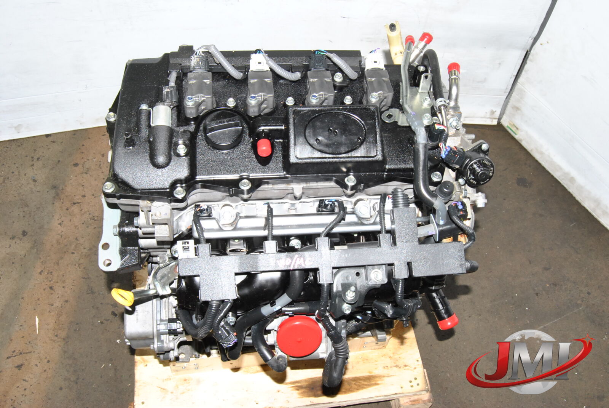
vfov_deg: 38.5
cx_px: 304
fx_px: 584
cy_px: 204
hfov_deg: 55.1
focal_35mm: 34
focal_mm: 23
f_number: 13
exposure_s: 1/200
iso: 800
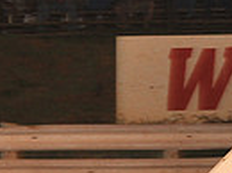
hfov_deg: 5.0
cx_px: 286
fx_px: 2649
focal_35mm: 396
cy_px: 325
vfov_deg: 3.7
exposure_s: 1/320
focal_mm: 92
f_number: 6.3
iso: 1000
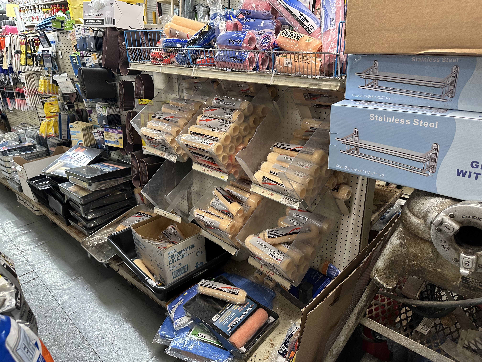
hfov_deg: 71.6
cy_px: 181
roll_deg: +2.0
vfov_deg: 56.8
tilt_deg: -23.0
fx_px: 334
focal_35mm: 24
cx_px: 241
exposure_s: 1/60
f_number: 1.78
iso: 200
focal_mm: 6.86
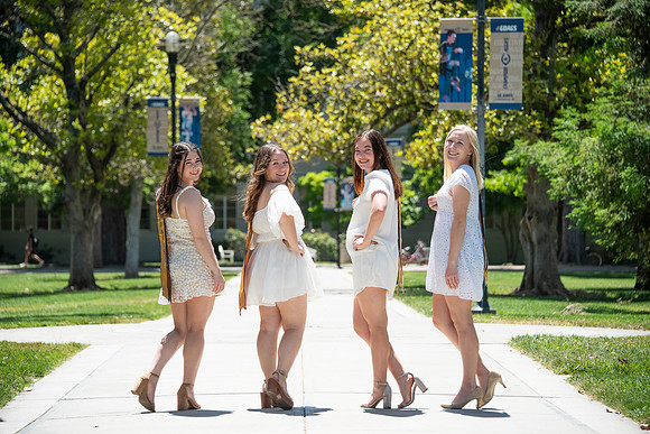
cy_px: 217
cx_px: 325
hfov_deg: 15.2
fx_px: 2438
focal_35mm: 135
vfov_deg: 10.2
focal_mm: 135
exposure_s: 1/2000
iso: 500
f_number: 5.6
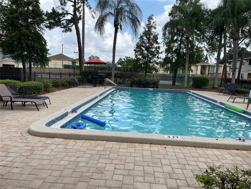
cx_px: 126
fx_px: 189
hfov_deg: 67.3
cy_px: 94
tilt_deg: -6.3
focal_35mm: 26
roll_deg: -2.5
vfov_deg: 53.1
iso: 50
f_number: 1.6
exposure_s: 1/2309
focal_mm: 5.1
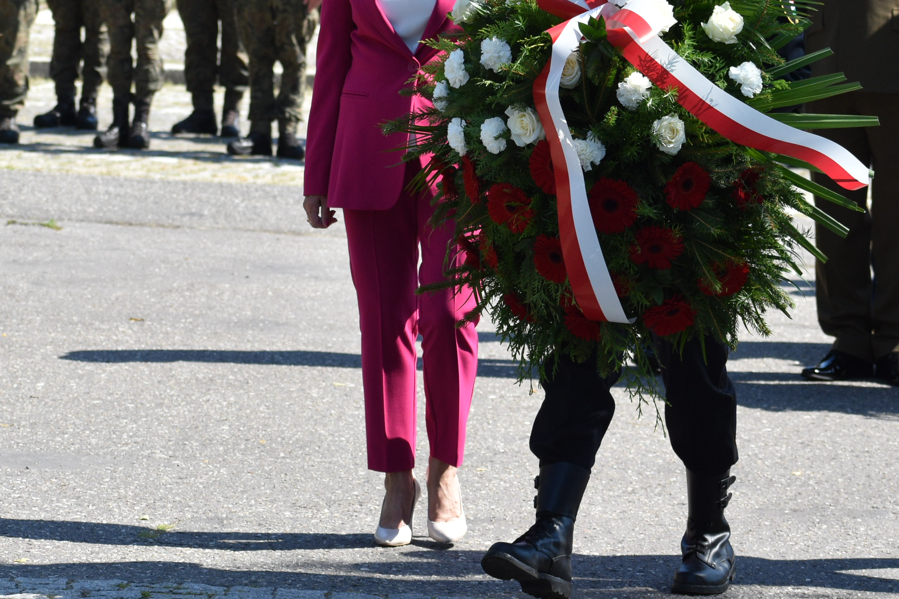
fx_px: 5119
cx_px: 503
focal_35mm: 205
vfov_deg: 6.7
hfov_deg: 10.0
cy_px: 113
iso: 400
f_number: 5
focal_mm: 70
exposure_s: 1/1250
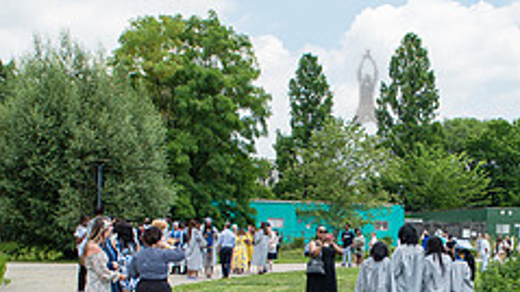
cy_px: 297
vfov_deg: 19.1
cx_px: 366
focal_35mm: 61
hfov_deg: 33.9
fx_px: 840
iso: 200
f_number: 5.6
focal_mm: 24
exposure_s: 1/500
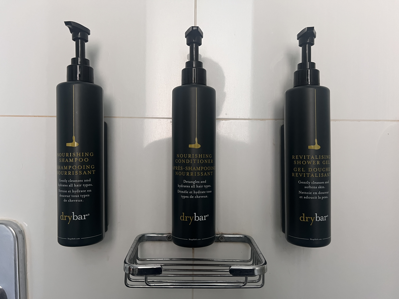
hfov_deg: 67.3
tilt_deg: +0.5
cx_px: 200
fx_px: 300
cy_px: 150
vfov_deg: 53.1
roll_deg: -0.5
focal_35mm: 26
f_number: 1.5
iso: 250
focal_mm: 5.7
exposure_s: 1/60
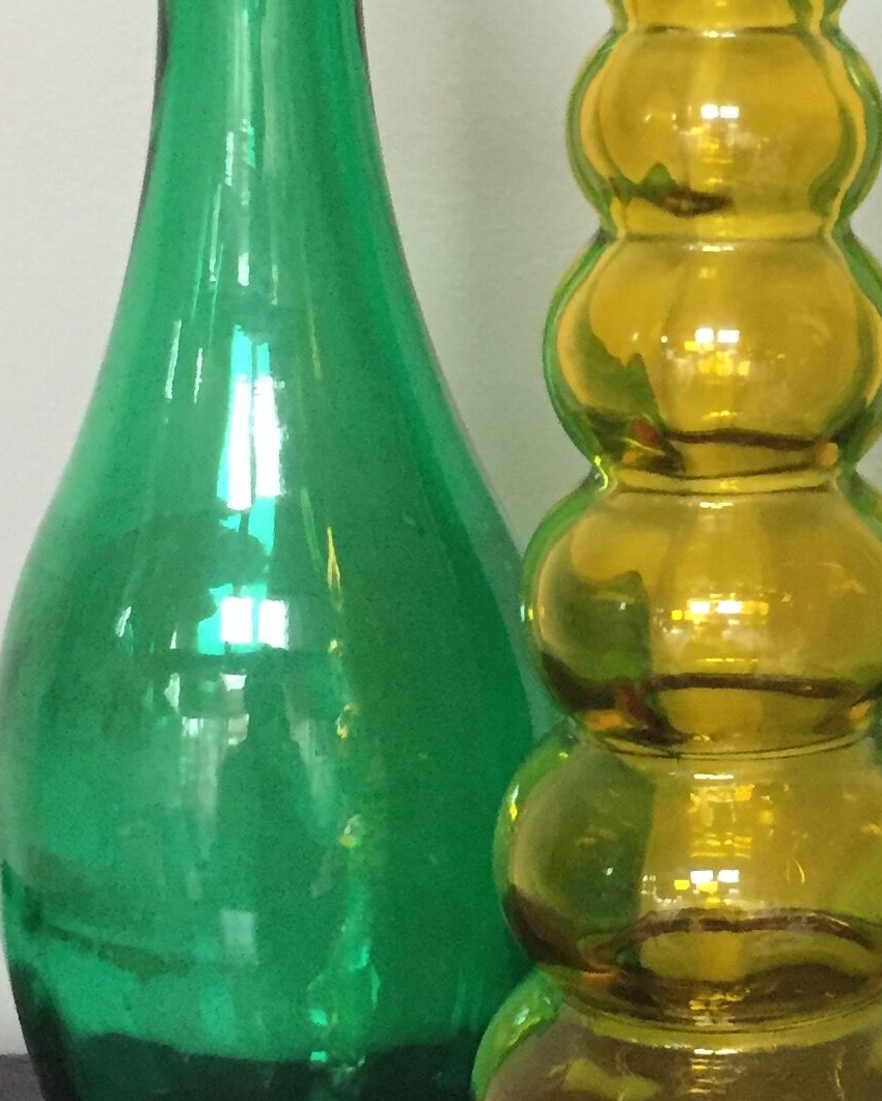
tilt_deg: -13.0
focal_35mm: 87
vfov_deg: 21.9
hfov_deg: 17.5
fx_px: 2838
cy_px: 377
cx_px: 719
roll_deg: +0.7
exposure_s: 1/33
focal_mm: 4.15
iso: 320
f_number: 2.2
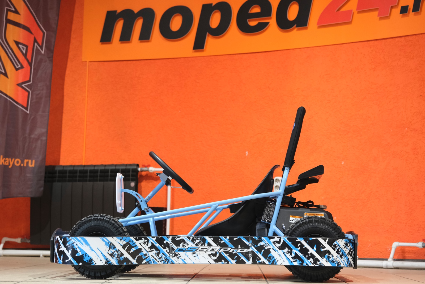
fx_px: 791
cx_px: 212
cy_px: 142
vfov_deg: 20.3
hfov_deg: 30.1
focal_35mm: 67
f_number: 4
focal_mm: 44.7
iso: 1600
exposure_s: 1/100
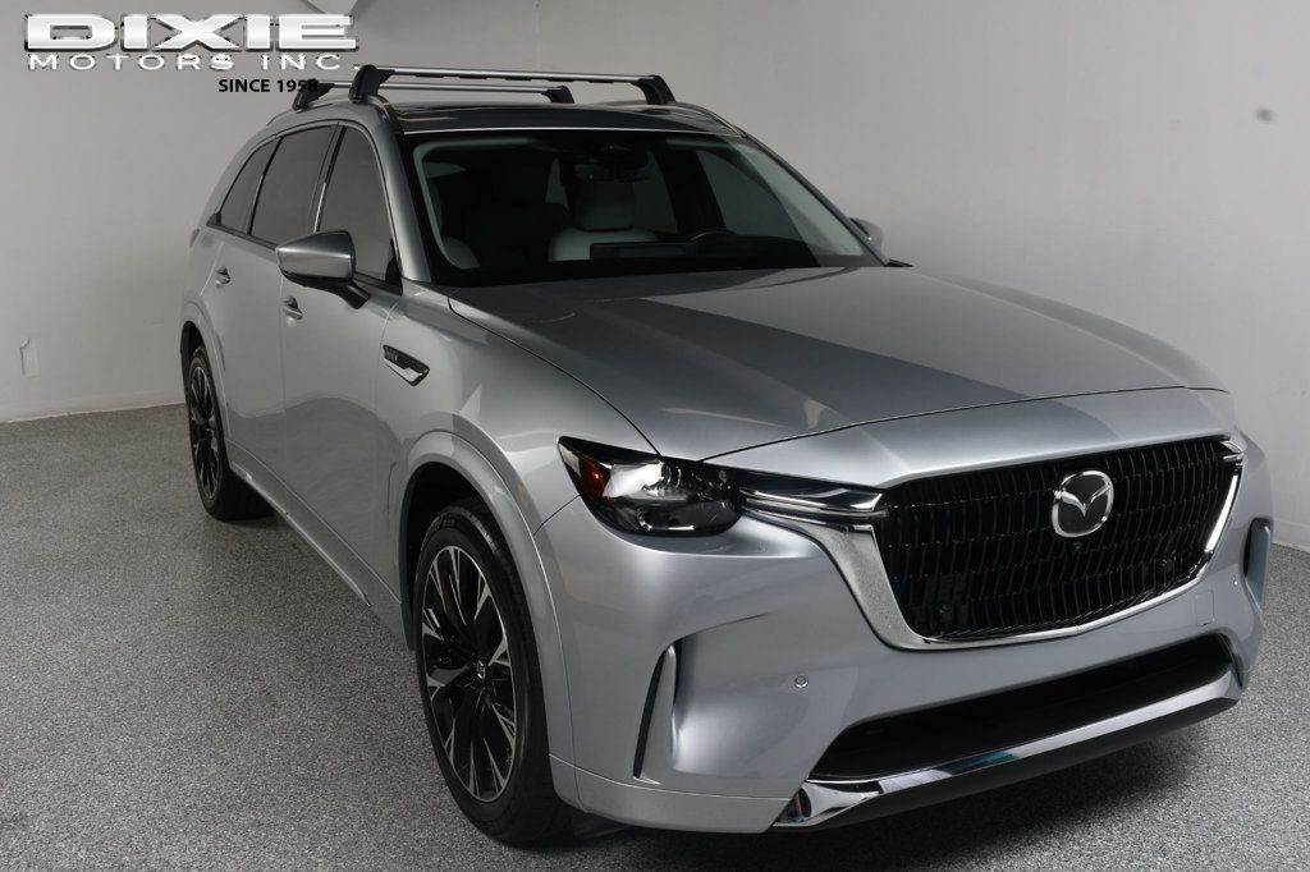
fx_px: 1310
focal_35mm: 36
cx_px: 655
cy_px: 436
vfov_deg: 36.8
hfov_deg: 53.1
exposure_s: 1/160
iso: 100
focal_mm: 24
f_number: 11
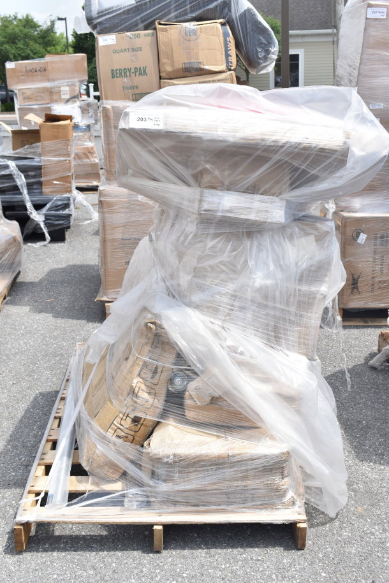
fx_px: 656
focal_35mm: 40
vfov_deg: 47.9
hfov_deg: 33.0
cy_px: 292
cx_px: 194
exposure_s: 1/250
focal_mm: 27
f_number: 8
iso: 200
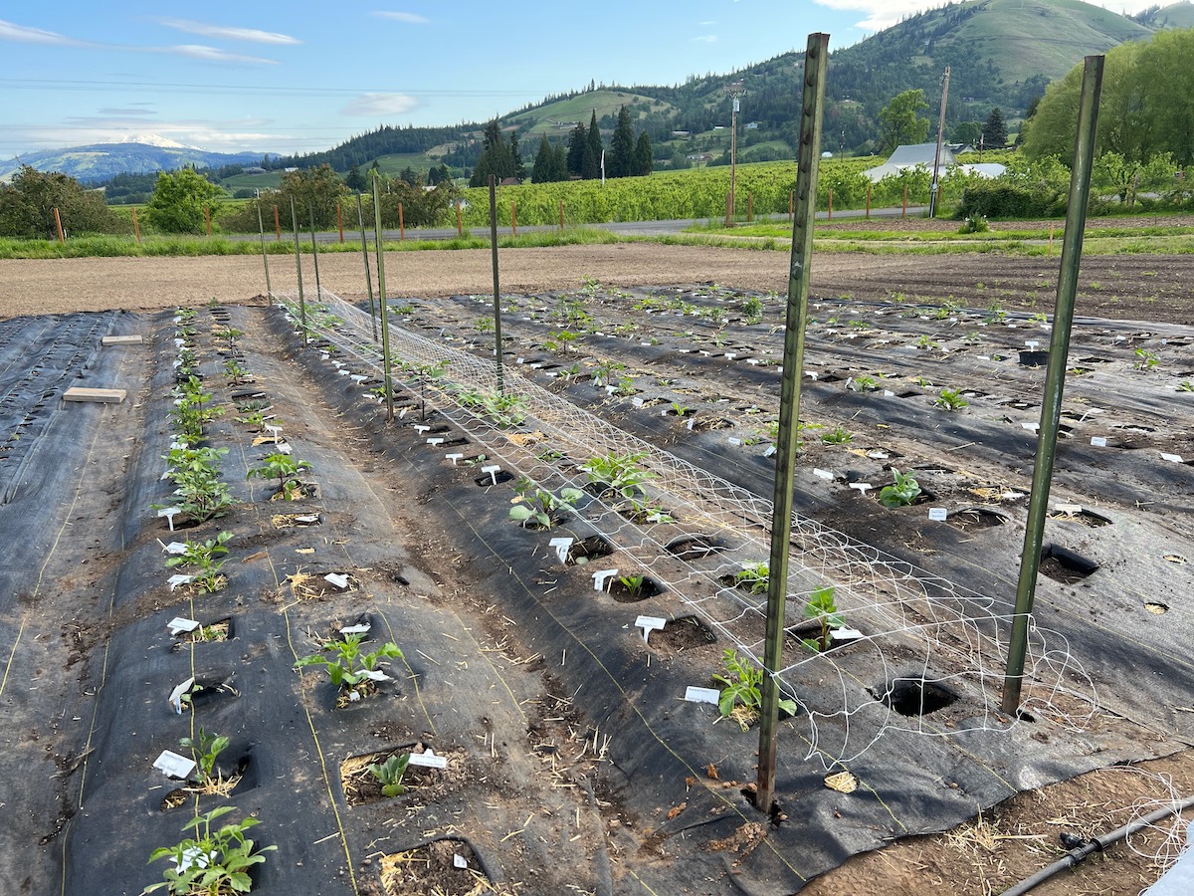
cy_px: 448
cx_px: 597
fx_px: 897
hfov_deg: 67.3
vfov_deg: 53.1
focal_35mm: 26
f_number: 1.5
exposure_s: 1/894
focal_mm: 5.7
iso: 50
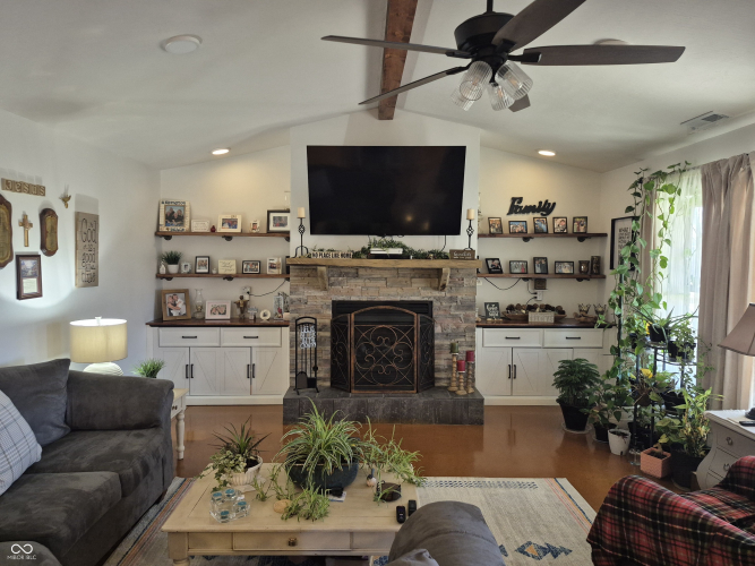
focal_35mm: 23
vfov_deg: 58.9
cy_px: 283
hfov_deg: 73.9
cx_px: 378
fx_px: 502
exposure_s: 1/120
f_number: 1.8
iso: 640
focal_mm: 5.4
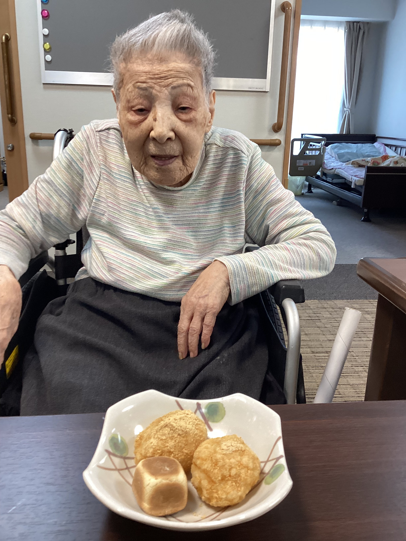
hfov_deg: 45.4
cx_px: 203
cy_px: 270
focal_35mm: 31
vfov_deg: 58.4
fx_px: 485
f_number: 2.4
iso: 125
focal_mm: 3.3
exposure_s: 1/50
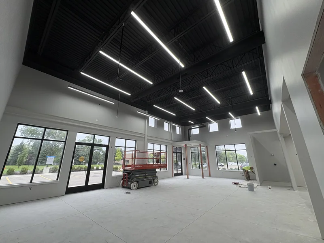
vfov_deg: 85.7
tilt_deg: +18.5
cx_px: 162
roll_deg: +0.5
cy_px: 122
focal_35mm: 14
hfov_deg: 102.1
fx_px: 131
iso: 80
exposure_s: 1/133
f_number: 2.2
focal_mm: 2.22
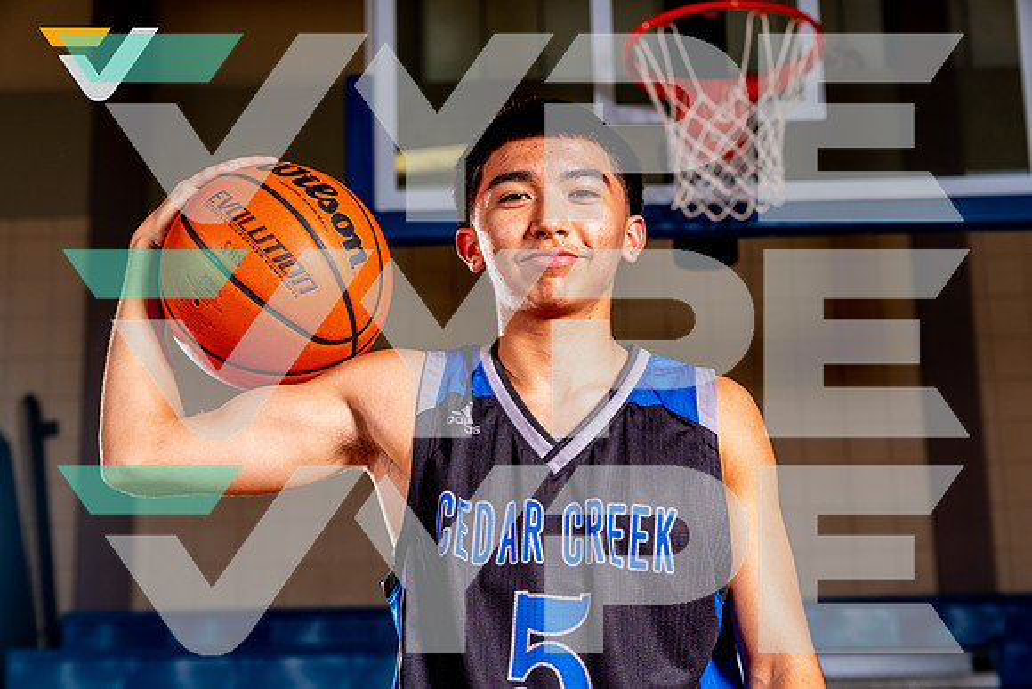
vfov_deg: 19.5
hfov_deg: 28.8
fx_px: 2007
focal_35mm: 70
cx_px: 516
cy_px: 344
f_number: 5.6
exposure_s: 1/125
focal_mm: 70
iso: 100
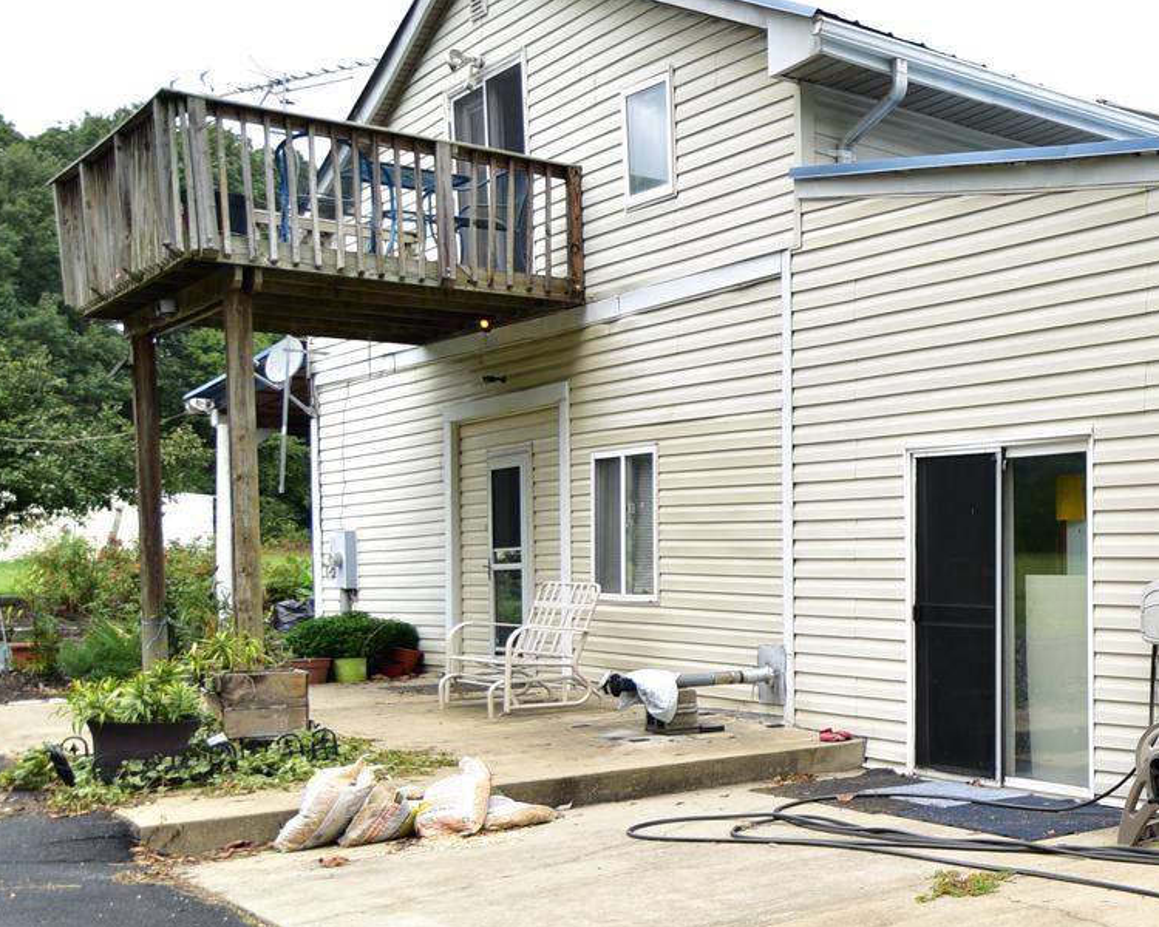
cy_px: 606
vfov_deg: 36.2
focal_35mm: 41
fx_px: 1406
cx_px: 1550
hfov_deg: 32.2
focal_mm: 16
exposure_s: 1/640
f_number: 2.8
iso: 100
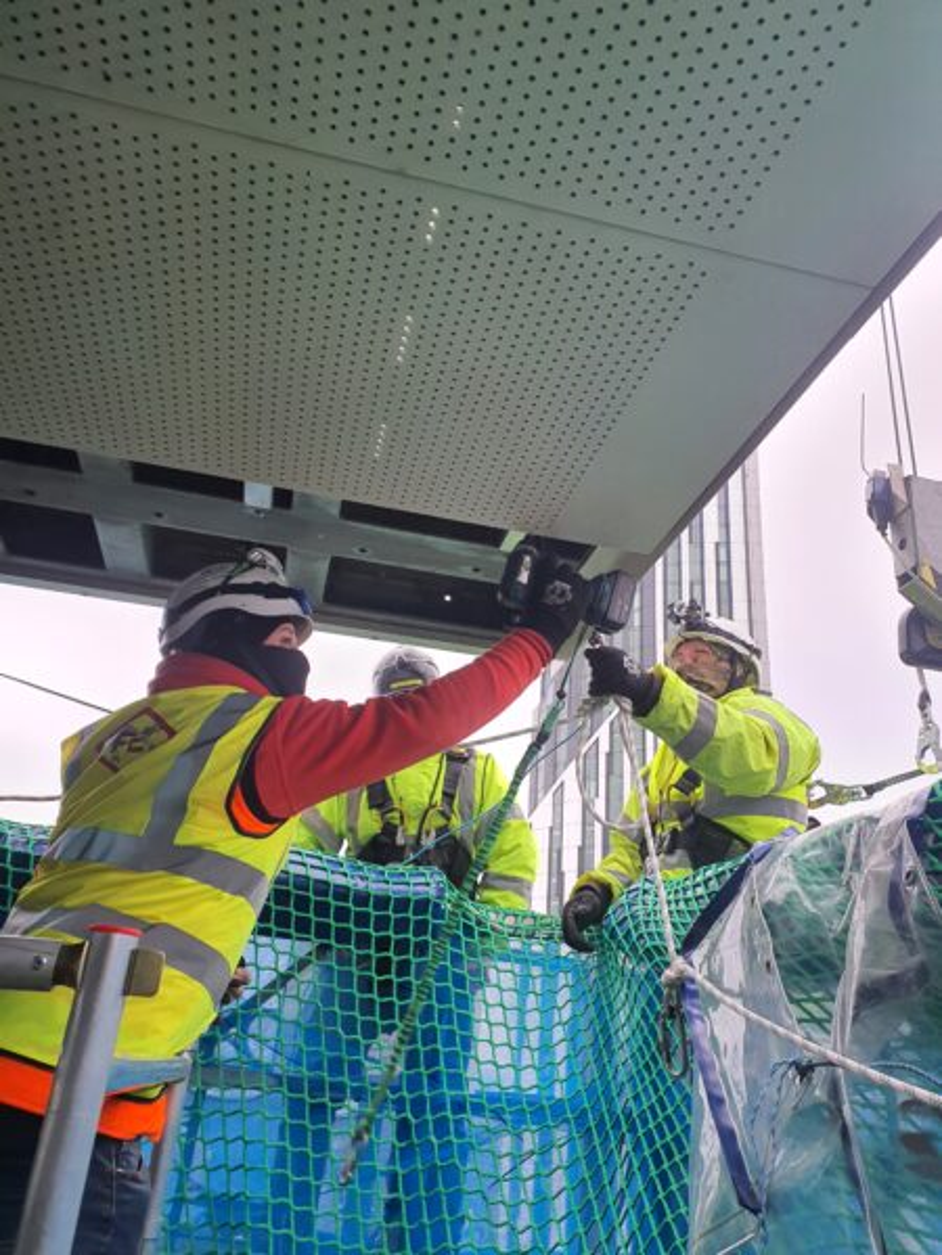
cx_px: 471
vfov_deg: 67.3
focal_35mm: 26
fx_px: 943
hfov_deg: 53.1
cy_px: 628
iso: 50
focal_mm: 4.3
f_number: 2.4
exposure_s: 1/100
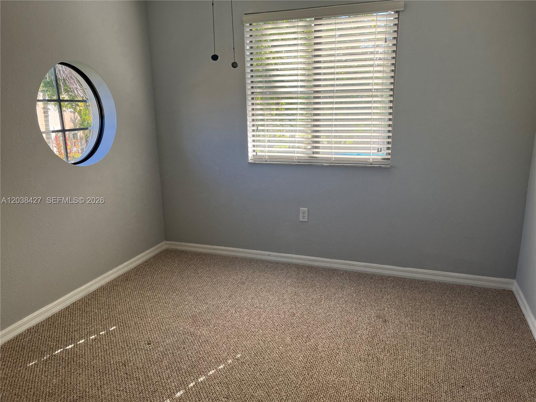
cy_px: 201
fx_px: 403
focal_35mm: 26
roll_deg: +1.6
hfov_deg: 67.3
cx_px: 268
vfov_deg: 53.1
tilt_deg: -14.0
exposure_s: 1/194
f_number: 1.6
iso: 50
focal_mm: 5.1
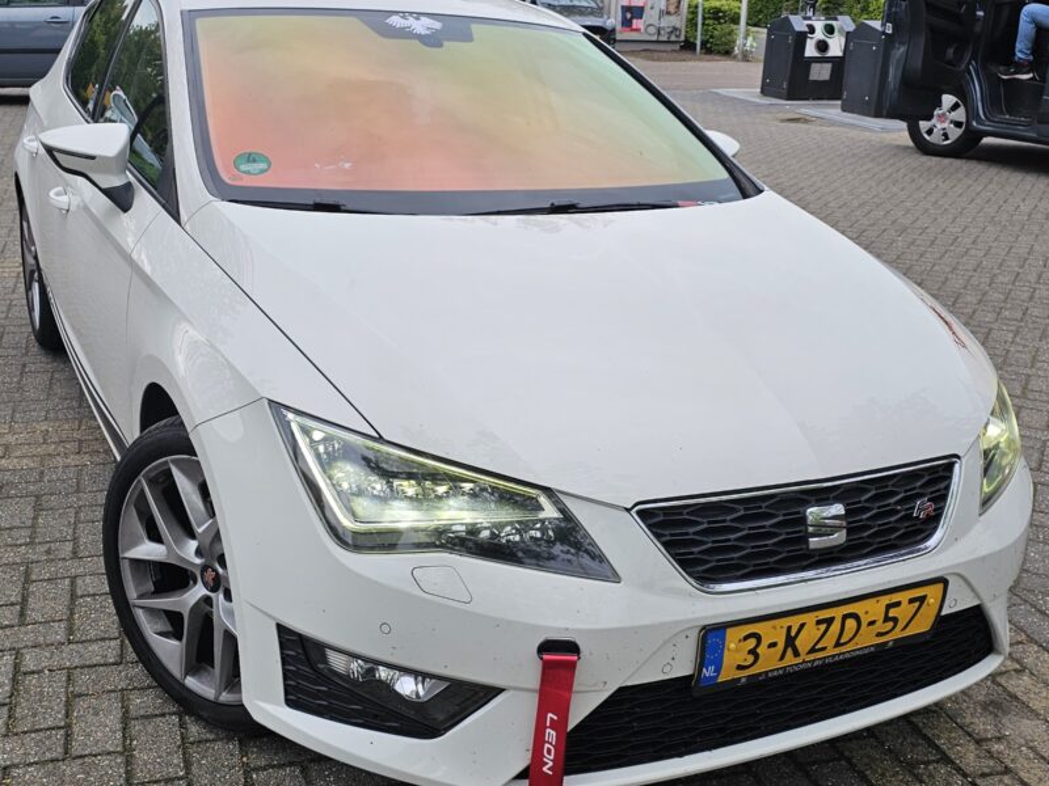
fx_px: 697
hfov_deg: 73.9
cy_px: 393
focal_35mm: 23
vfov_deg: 58.9
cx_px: 524
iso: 16
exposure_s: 1/98
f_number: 1.7
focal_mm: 6.3
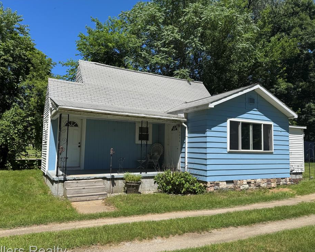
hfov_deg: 66.0
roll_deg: -0.4
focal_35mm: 26
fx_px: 242
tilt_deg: +4.6
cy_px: 129
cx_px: 156
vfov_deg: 54.9
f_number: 1.78
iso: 80
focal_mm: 6.76
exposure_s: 1/4608
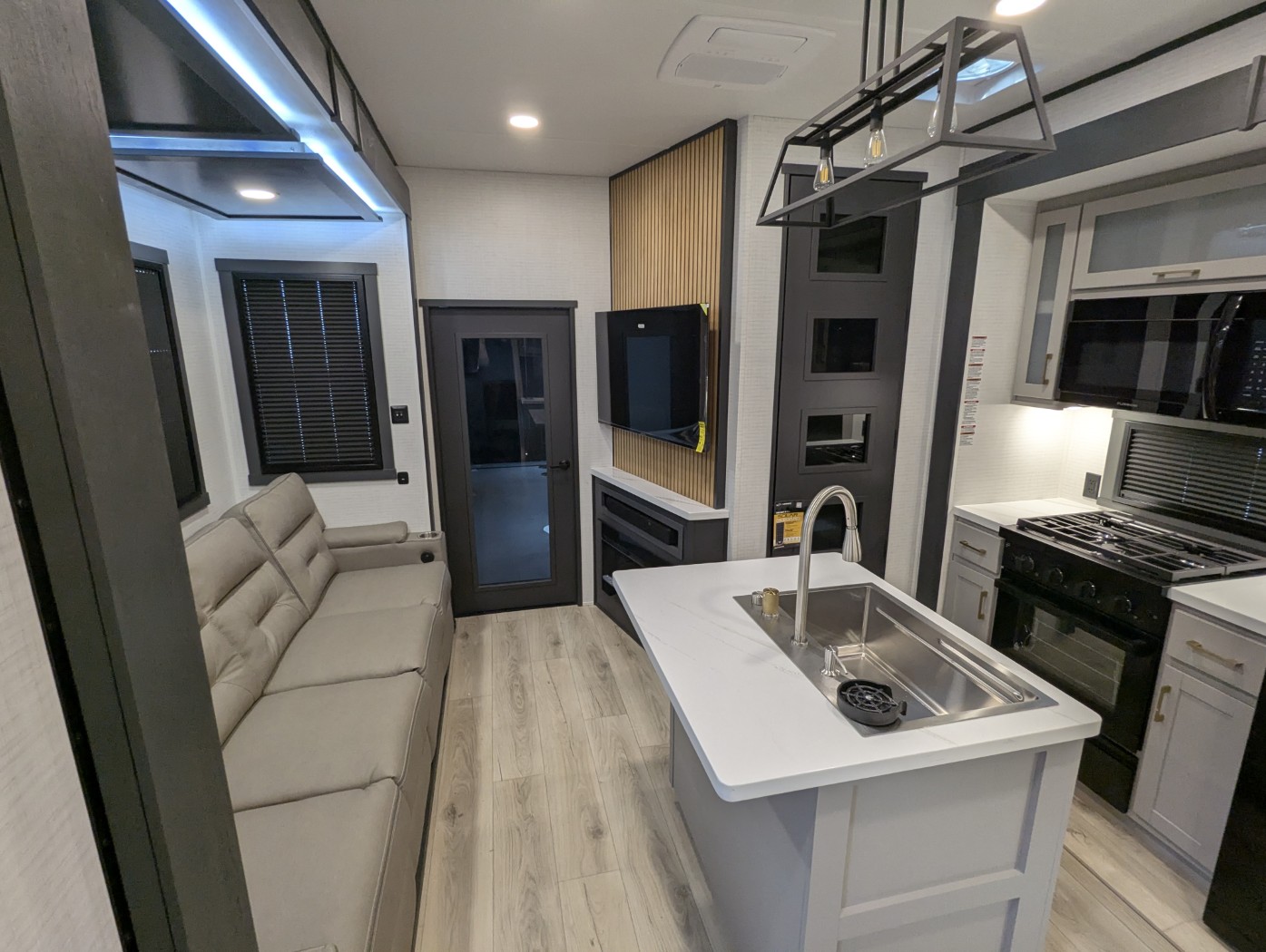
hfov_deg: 94.4
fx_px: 586
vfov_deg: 78.2
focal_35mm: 16
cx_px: 633
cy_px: 476
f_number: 2.2
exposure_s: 1/58.5
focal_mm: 2.35
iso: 126
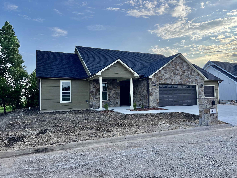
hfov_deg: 67.3
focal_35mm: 26
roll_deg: +1.0
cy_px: 89
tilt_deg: +2.3
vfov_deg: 53.1
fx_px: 178
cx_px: 118
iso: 50
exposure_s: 1/1361
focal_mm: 5.7
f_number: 1.5
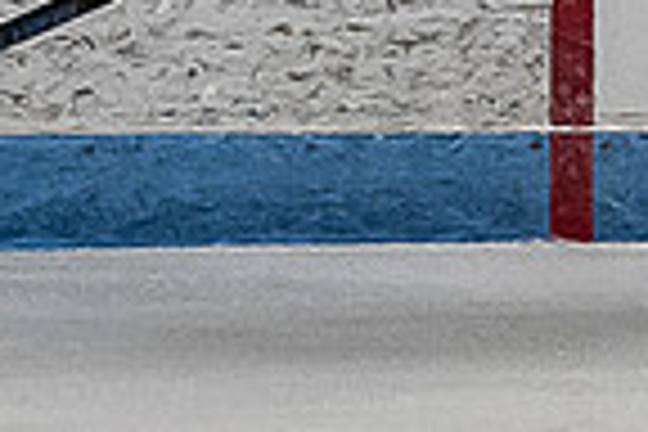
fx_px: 23686
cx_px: 1185
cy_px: -263
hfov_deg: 1.6
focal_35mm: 1316
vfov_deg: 1.0
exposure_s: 1/800
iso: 1600
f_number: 3.5
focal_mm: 82
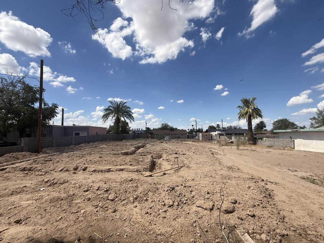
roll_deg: -0.1
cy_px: 126
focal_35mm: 16
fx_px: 150
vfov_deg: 78.1
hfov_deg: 94.5
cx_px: 157
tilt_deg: +3.1
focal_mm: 2.22
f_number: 2.2
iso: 50
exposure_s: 1/2092
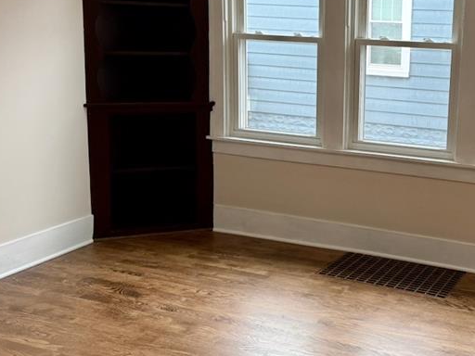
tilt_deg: -8.8
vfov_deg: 30.1
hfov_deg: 37.7
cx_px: 403
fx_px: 659
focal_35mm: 48
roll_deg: -2.0
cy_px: 134
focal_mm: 6.76
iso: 160
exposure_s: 1/227
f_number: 1.78
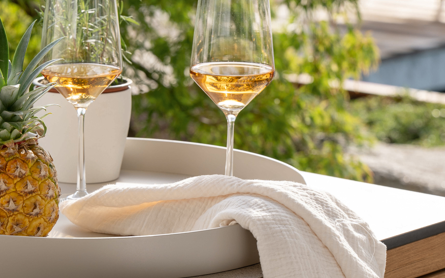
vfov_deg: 7.3
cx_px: 77
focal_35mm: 178
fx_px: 2159
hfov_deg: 11.7
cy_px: 269
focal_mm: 73
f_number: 5
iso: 100
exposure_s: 1/250
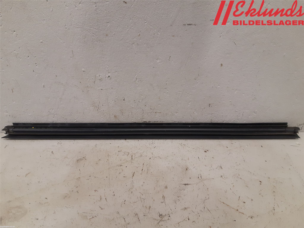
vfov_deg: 53.1
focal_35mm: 26
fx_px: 228
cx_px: 152
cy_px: 114
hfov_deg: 67.3
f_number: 1.7
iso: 160
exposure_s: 1/50
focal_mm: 3.93
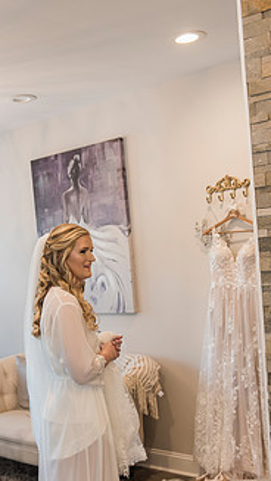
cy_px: 307
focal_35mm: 49
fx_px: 626
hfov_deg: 24.3
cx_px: 80
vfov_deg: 41.7
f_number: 3.2
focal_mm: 34
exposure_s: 1/320
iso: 1000
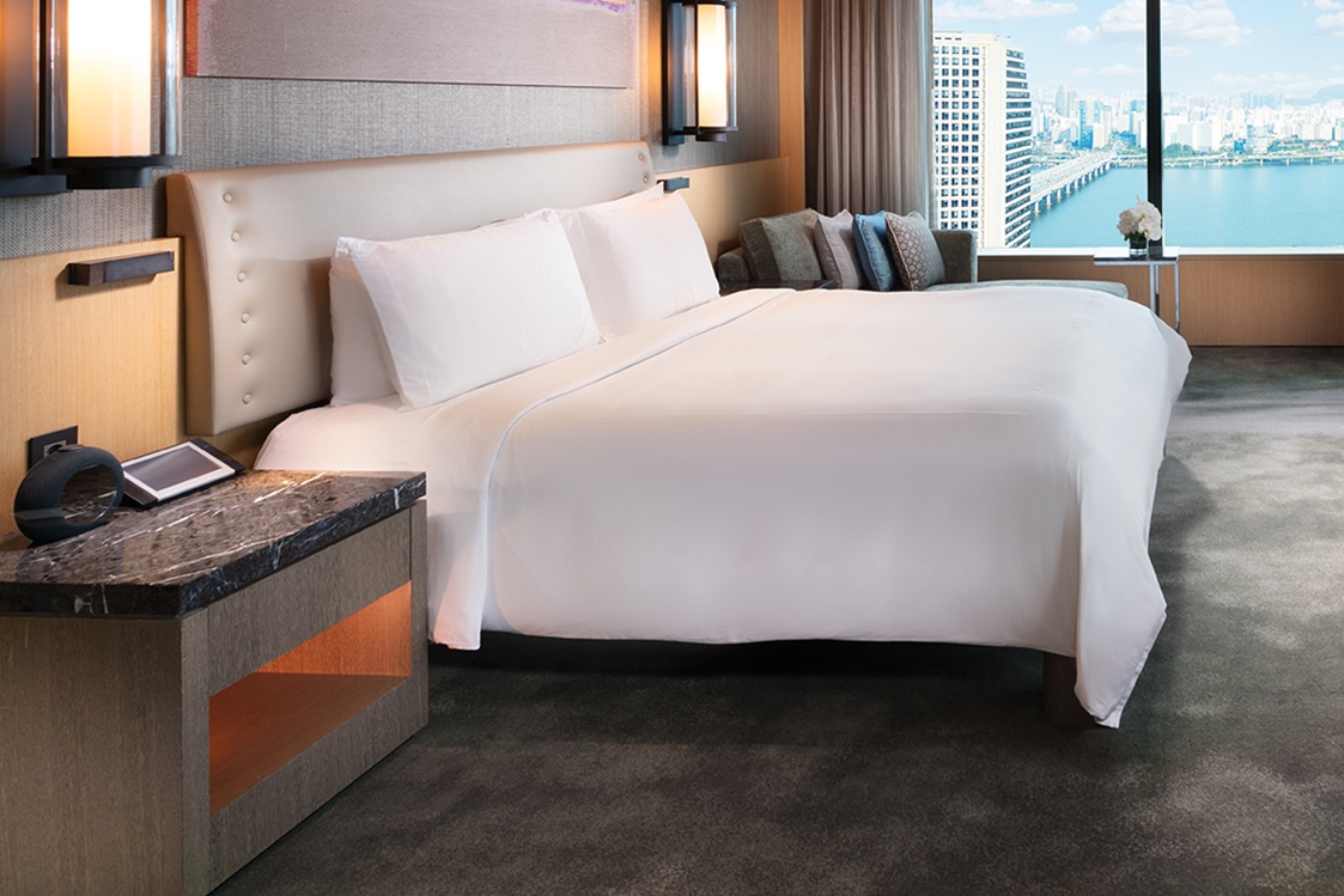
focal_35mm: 31
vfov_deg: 39.4
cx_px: 1167
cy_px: 99
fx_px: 1157
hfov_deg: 53.9
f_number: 11
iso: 125
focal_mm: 17
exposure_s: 1/8
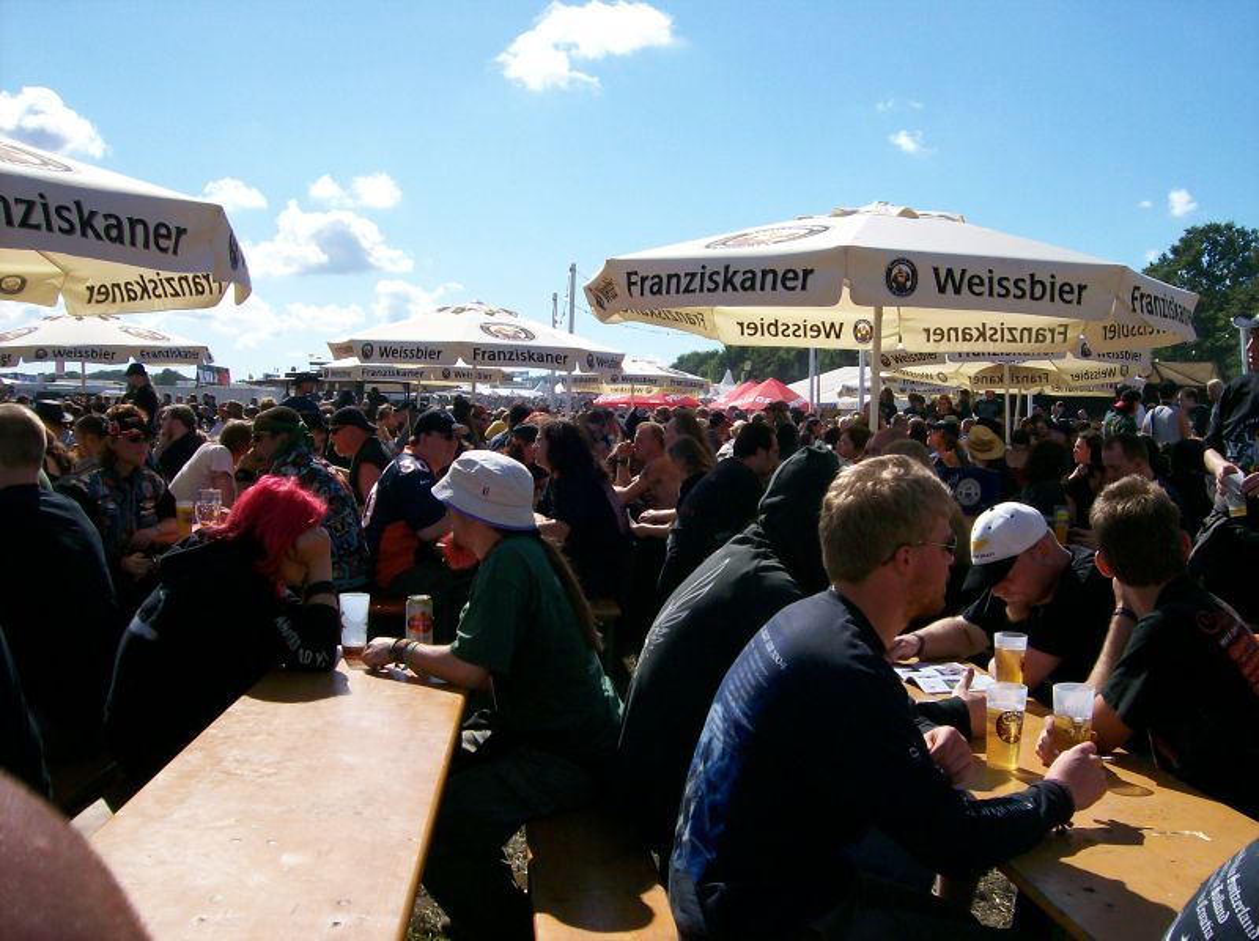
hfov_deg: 51.4
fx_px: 1308
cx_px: 630
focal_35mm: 36
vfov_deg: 39.6
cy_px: 470
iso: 80
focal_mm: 6
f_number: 4.8
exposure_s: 1/879
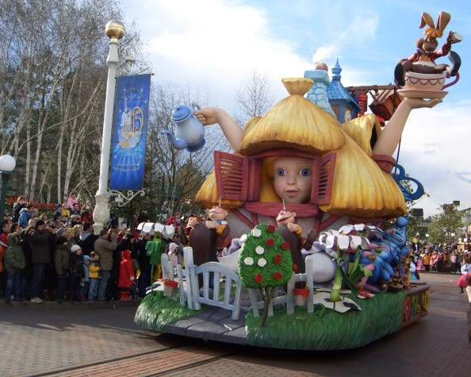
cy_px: 187
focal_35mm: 41
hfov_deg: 44.8
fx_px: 571
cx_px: 253
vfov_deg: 36.5
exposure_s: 1/200
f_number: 4.8
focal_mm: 8
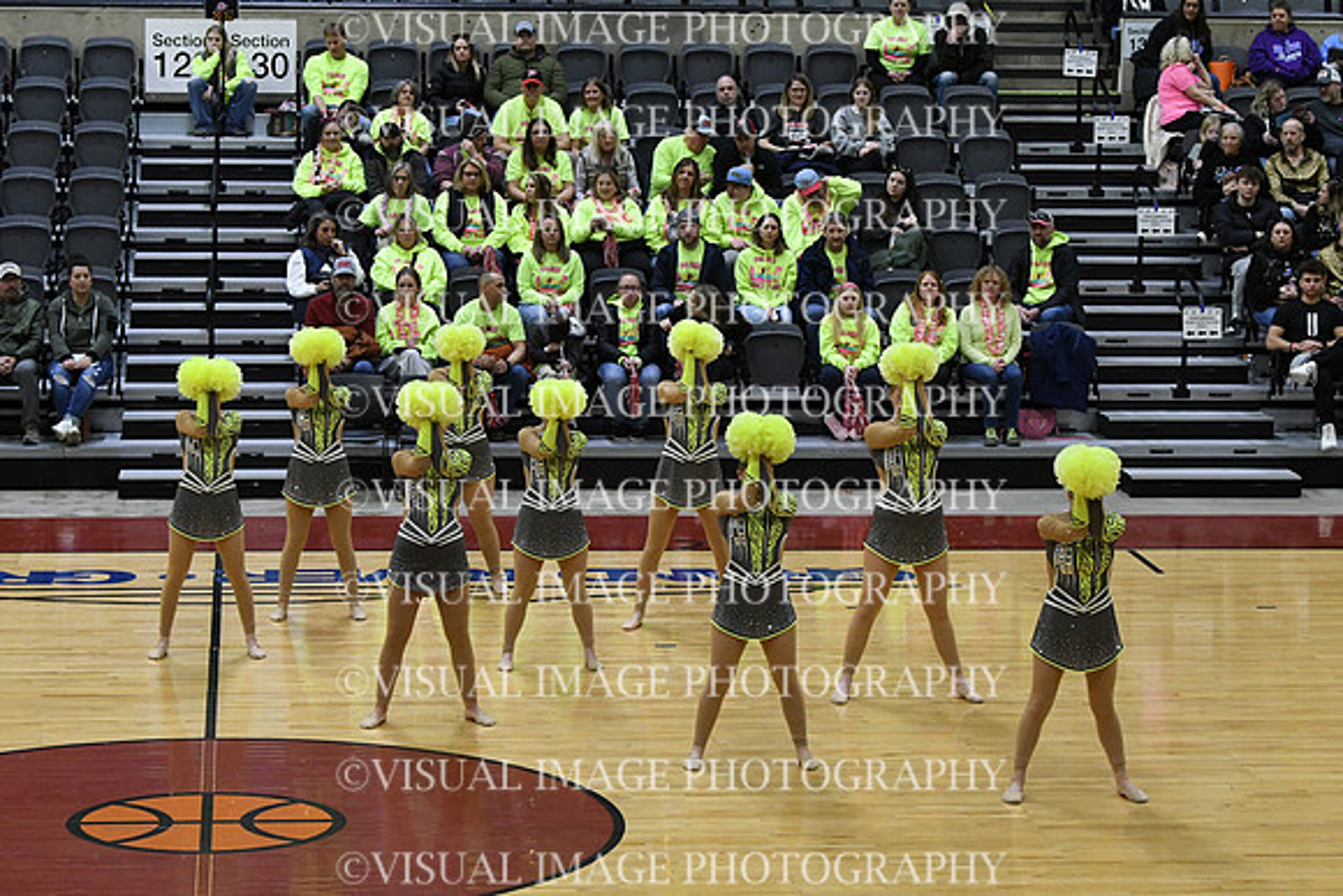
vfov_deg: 13.0
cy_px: 448
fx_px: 3918
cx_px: 672
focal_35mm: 105
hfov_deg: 19.5
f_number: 4
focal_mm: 70
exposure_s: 1/500
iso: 4000
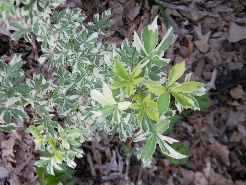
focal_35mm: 47
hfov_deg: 40.4
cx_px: 123
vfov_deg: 30.9
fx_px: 334
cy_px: 92
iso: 400
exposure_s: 1/23.7
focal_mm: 8.6
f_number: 3.9
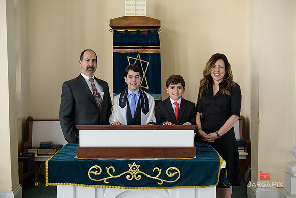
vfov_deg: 30.5
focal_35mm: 44
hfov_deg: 44.5
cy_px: 99
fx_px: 362
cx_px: 148
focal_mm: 44
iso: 400
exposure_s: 1/125
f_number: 3.2
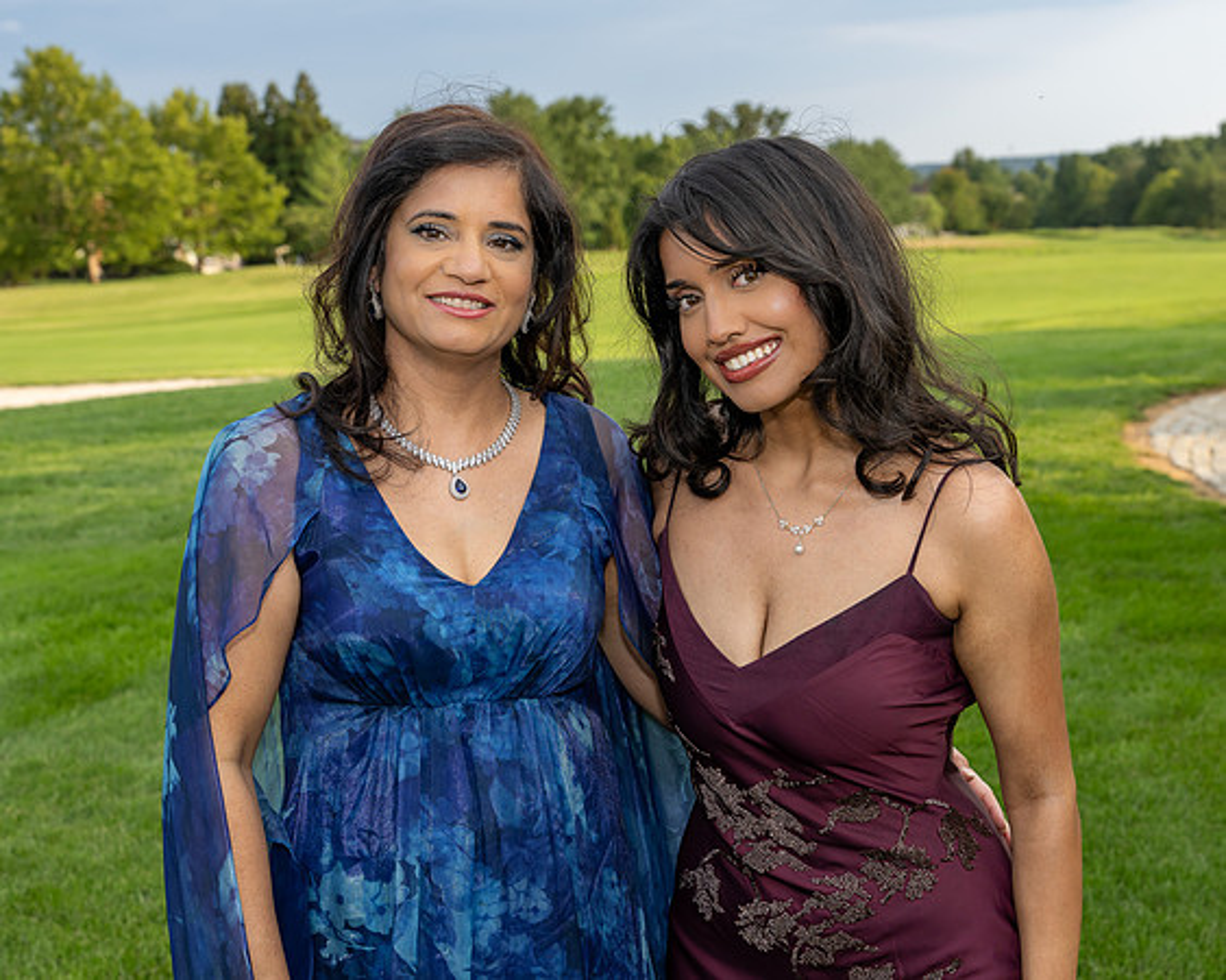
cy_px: 476
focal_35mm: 54
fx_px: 1973
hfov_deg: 34.4
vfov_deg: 27.9
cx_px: 713
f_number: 6.3
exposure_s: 1/250
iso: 220
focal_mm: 47
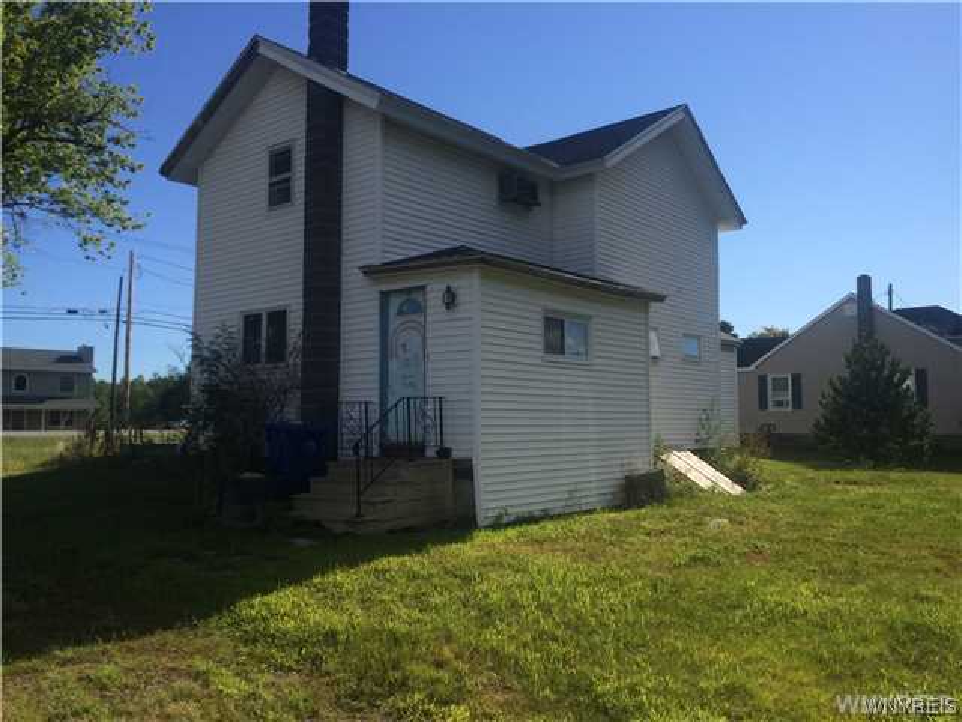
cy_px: 361
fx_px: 806
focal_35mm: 29
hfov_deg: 61.7
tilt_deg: +5.2
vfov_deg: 48.2
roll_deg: -0.1
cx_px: 481
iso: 32
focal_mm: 4.15
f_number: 2.2
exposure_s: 1/2740
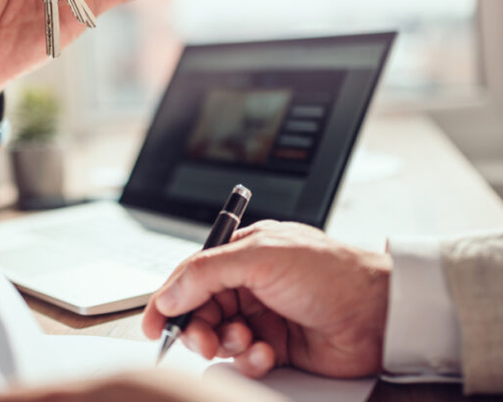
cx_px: 93
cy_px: 73
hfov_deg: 28.1
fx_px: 983
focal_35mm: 66
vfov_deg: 22.8
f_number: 1.4
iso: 100
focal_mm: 35
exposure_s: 1/500
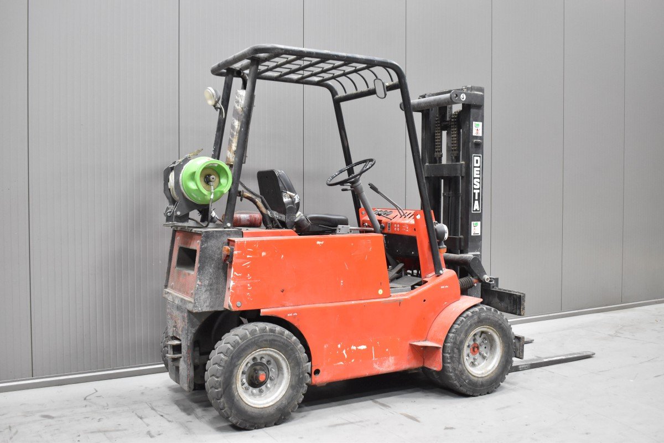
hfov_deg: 53.1
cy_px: 222
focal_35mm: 36
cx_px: 332
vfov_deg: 36.9
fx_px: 664
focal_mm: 24
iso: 1600
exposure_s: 1/30
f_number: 4.5
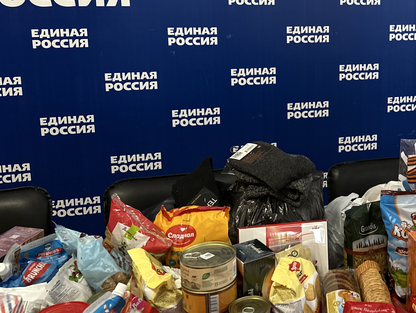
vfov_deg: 28.8
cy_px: 89
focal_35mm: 50
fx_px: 601
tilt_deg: -12.9
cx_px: 366
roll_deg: -1.2
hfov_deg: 36.1
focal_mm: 6.86
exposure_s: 1/50
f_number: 1.78
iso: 125
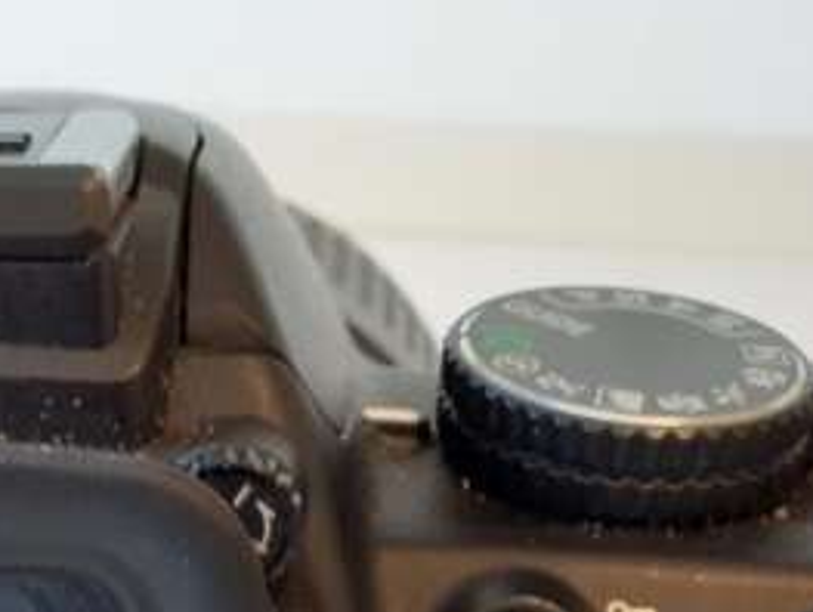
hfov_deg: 23.8
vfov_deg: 16.8
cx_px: 312
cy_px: 847
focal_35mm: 82
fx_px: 1929
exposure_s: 1/50
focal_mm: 3.6
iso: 200
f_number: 1.9
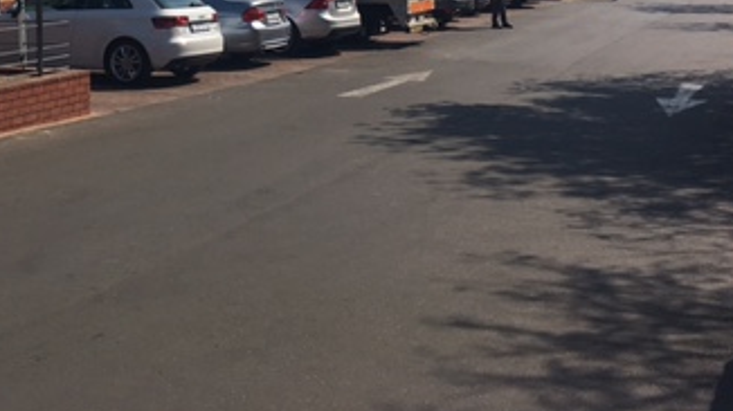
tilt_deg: +1.3
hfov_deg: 33.5
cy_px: -117
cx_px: 227
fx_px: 1204
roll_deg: +0.8
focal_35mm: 62
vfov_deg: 18.1
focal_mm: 4.15
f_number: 2.2
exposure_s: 1/2404
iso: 25
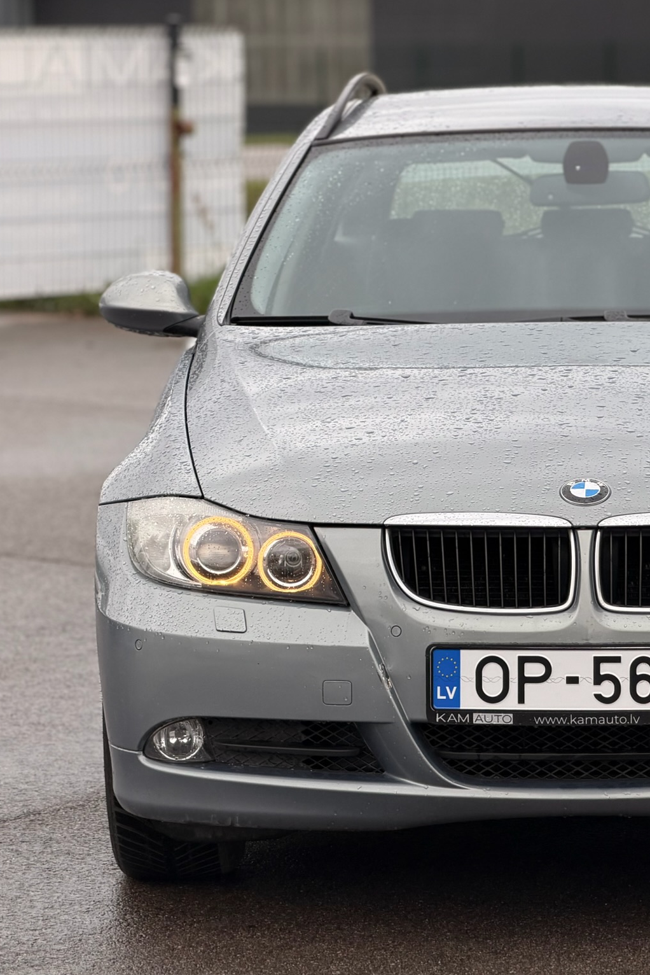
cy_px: 488
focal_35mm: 139
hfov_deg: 9.8
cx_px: 571
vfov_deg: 14.8
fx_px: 3763
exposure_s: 1/121
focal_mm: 16.89
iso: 64
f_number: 2.8
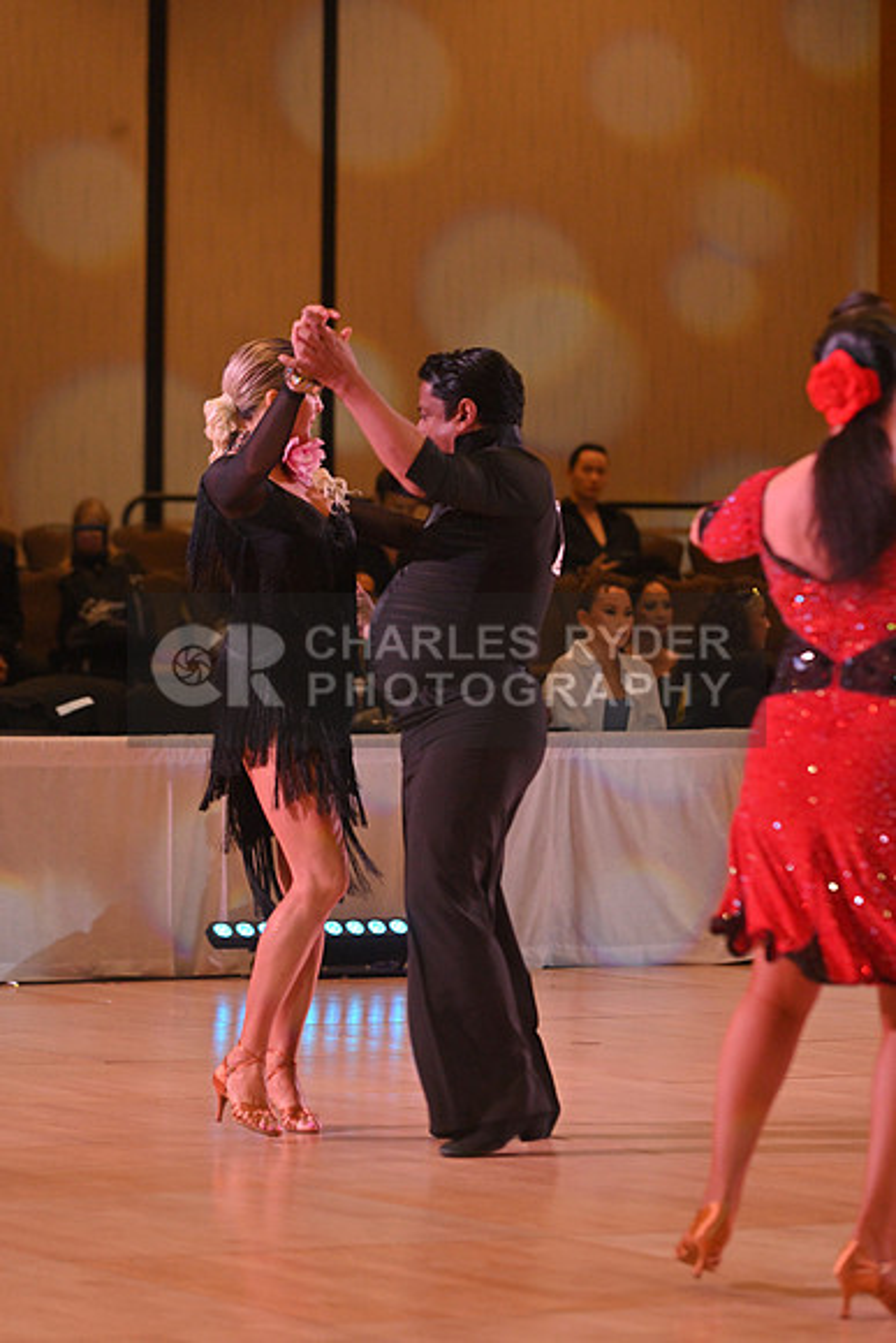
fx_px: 5969
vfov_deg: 12.8
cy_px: 672
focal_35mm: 160
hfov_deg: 8.6
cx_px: 448
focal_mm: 160
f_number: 5
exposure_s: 1/400
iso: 2000
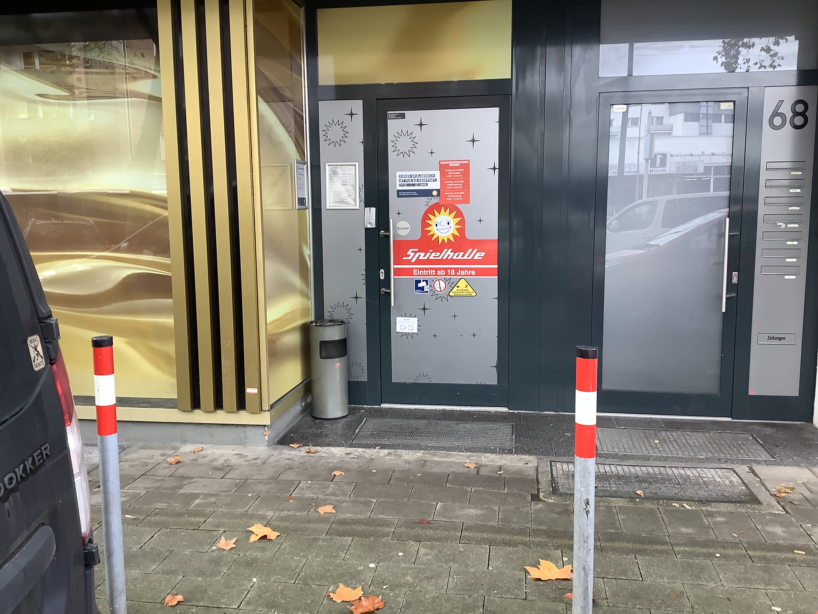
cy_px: 307
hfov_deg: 58.4
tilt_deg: -8.3
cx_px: 409
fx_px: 733
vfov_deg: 45.4
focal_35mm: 31
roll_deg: +0.6
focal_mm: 3.3
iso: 80
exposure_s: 1/60
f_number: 2.4
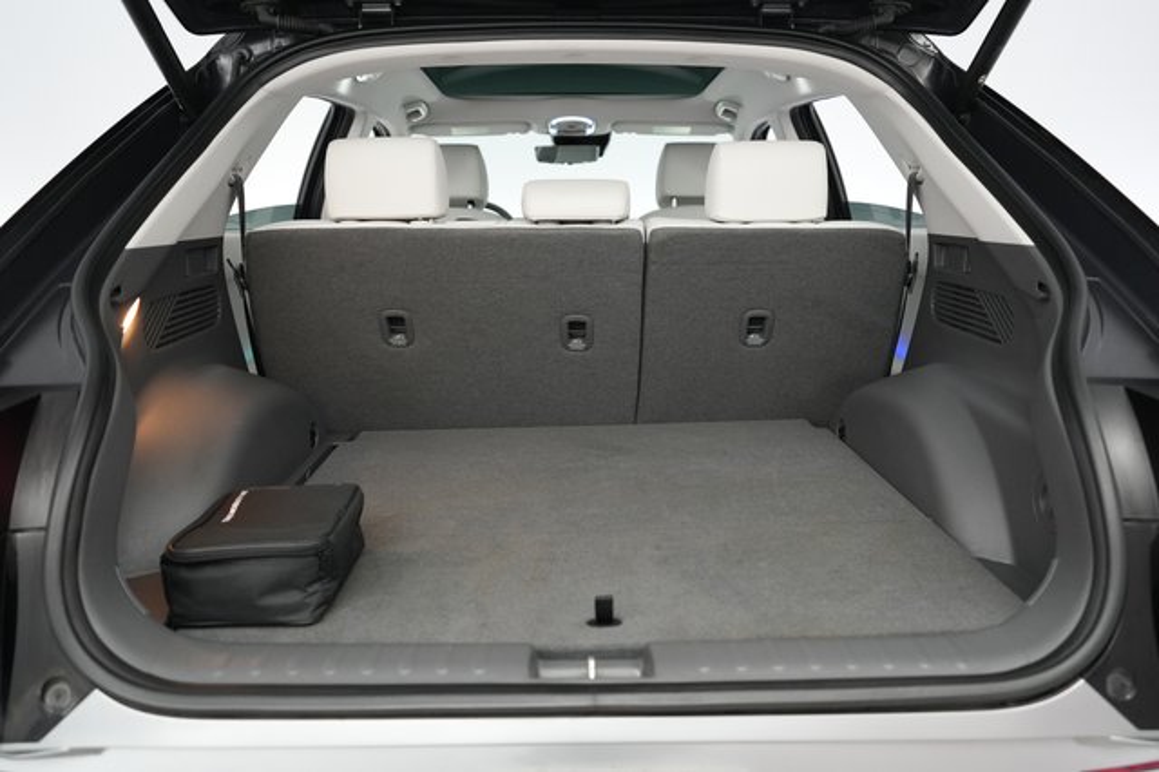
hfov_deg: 65.5
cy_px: 386
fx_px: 901
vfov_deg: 46.4
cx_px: 580
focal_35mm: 28
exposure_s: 1/160
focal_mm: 28
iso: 3200
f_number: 2.8
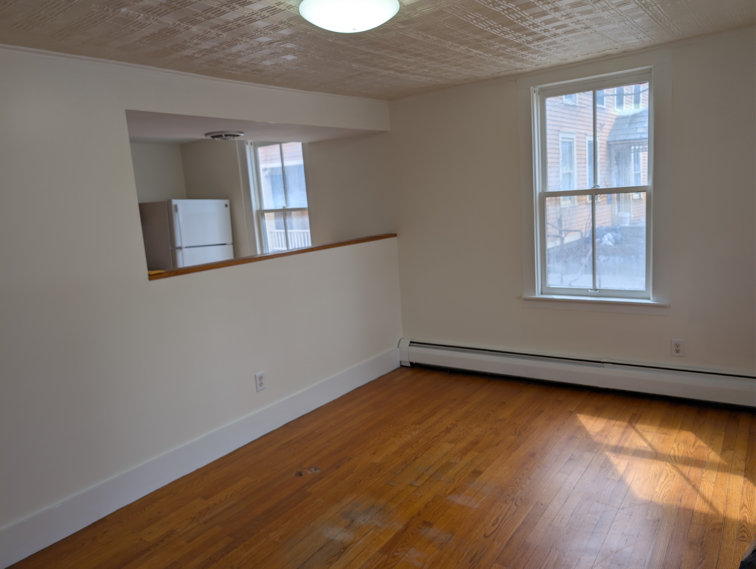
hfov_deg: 71.5
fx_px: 525
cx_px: 378
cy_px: 284
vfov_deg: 56.9
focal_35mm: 24
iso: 20
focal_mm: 6.9
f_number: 1.68
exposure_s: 1/120
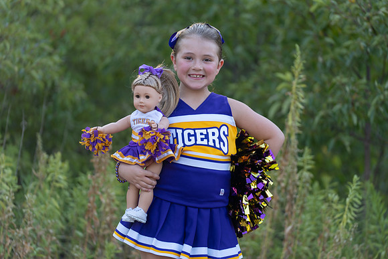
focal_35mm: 135
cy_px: 130
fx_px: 1455
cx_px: 194
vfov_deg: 10.2
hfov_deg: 15.2
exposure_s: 1/320
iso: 200
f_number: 2.8
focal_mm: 135
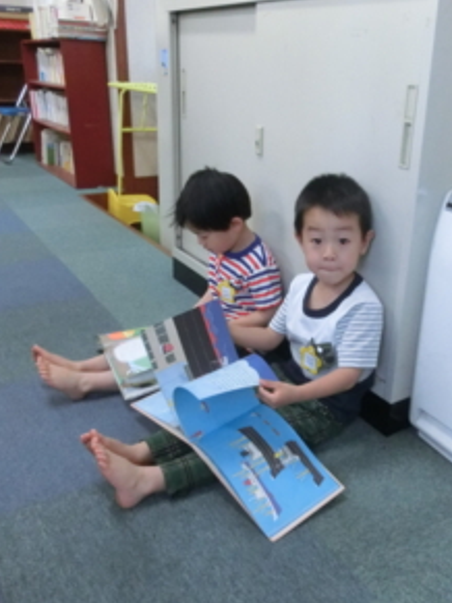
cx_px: 292
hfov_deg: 42.5
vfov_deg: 55.4
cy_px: 303
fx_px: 575
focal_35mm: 33
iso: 800
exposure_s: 1/125
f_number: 3
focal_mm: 4.24
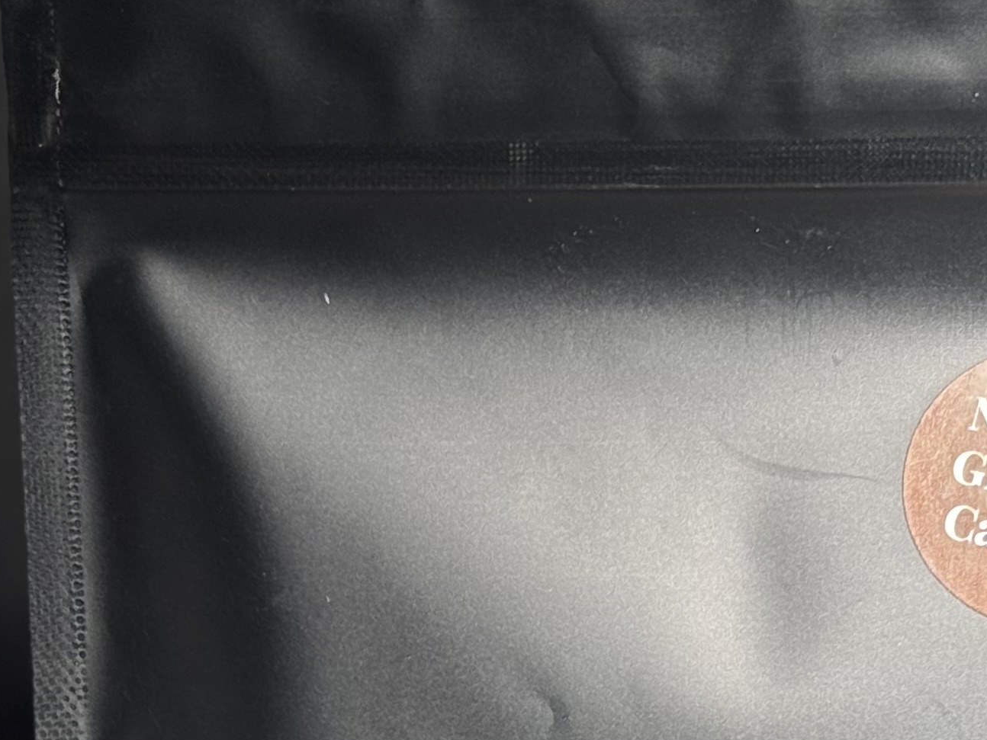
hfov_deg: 12.2
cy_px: 1111
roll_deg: +0.5
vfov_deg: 8.9
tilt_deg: -6.3
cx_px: 551
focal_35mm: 162
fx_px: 4620
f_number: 1.6
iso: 25
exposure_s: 1/121
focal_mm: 5.96
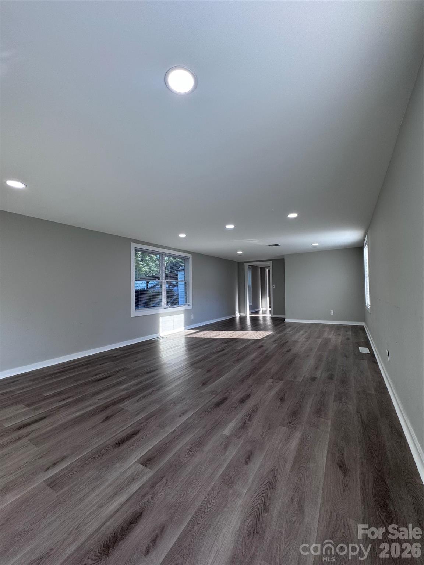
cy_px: 282
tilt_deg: +2.1
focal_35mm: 14
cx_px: 212
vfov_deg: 102.1
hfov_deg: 85.7
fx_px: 229
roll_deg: +1.8
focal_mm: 2.22
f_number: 2.2
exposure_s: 1/120
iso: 64
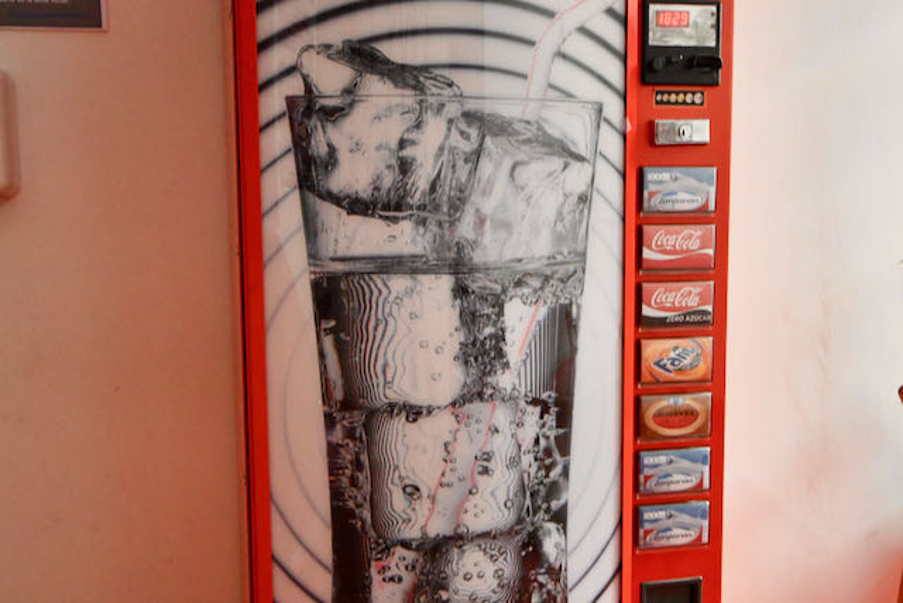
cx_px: 452
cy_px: 302
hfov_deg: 61.9
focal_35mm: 30
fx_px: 753
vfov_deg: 43.6
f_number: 5.6
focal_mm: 20
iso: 5000
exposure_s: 1/60
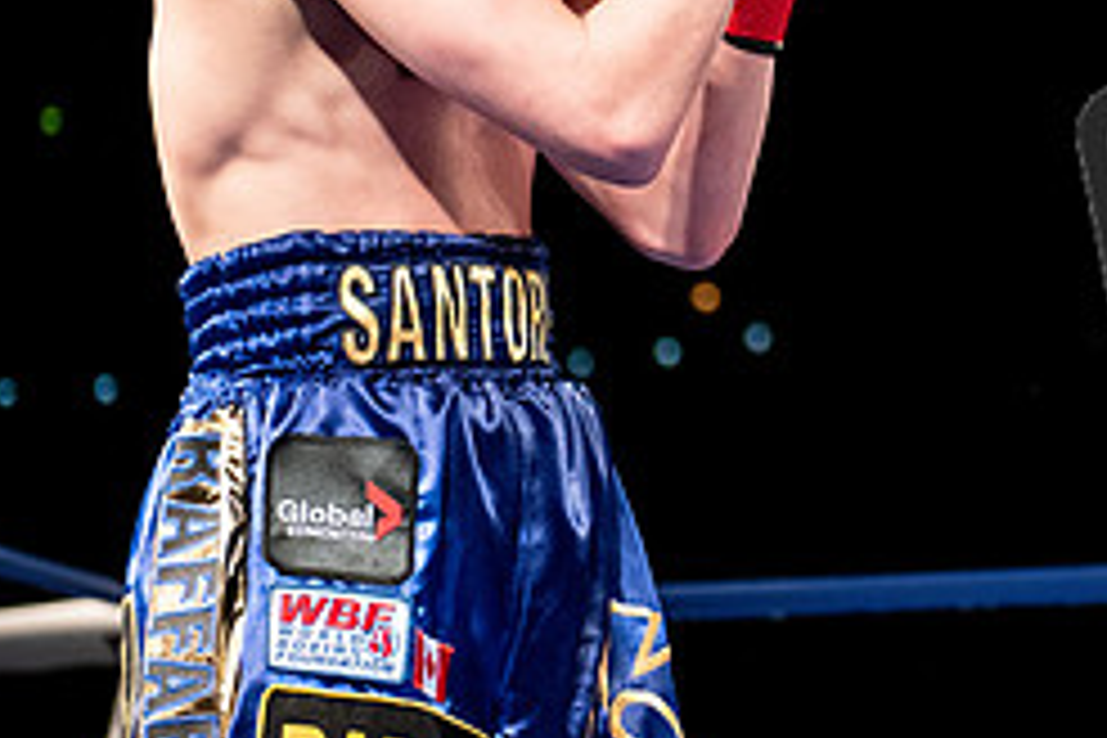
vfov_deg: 8.3
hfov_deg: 12.3
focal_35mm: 165
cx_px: 1089
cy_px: 164
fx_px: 5073
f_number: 2.8
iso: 2000
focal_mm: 70
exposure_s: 1/1000
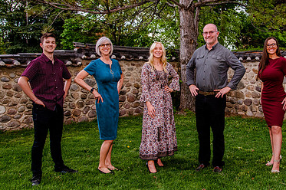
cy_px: 75
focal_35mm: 42
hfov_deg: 45.8
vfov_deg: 31.7
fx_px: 333
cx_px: 186
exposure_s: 1/250
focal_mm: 27
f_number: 5
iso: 1250
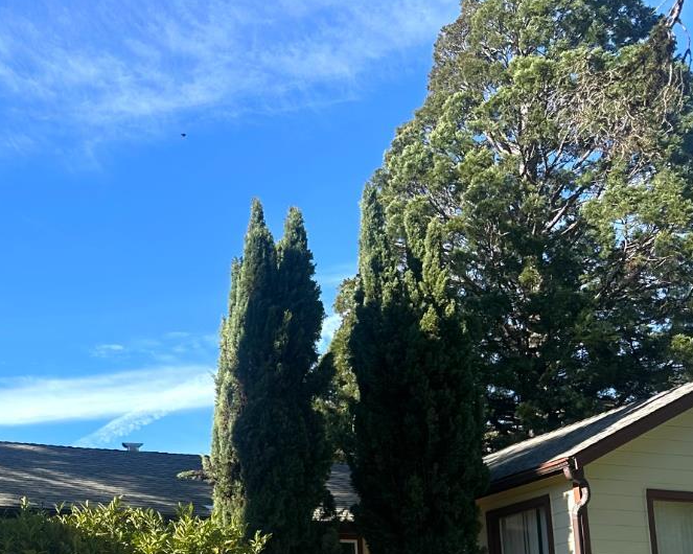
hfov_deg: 33.2
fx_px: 1087
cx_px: 45
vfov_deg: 26.9
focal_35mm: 53
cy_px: 561
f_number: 1.78
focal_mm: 6.86
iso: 80
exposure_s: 1/2732
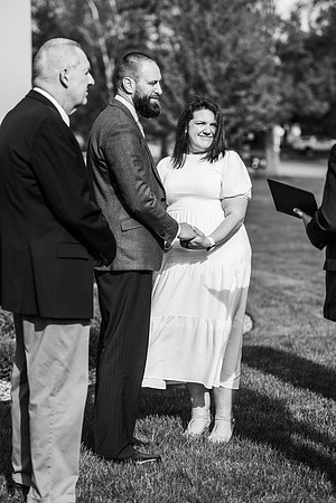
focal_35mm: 85
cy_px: 252
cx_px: 168
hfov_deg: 16.1
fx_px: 1190
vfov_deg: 23.9
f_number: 2.8
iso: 200
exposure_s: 1/3200
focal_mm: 85
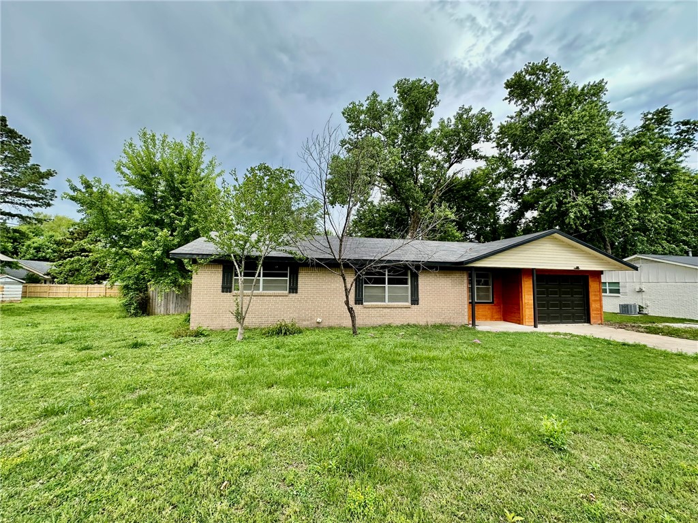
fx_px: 282
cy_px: 262
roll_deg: -0.8
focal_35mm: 14
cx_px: 349
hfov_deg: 102.1
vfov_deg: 85.7
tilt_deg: +4.7
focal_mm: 2.22
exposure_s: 1/404
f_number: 2.2
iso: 40
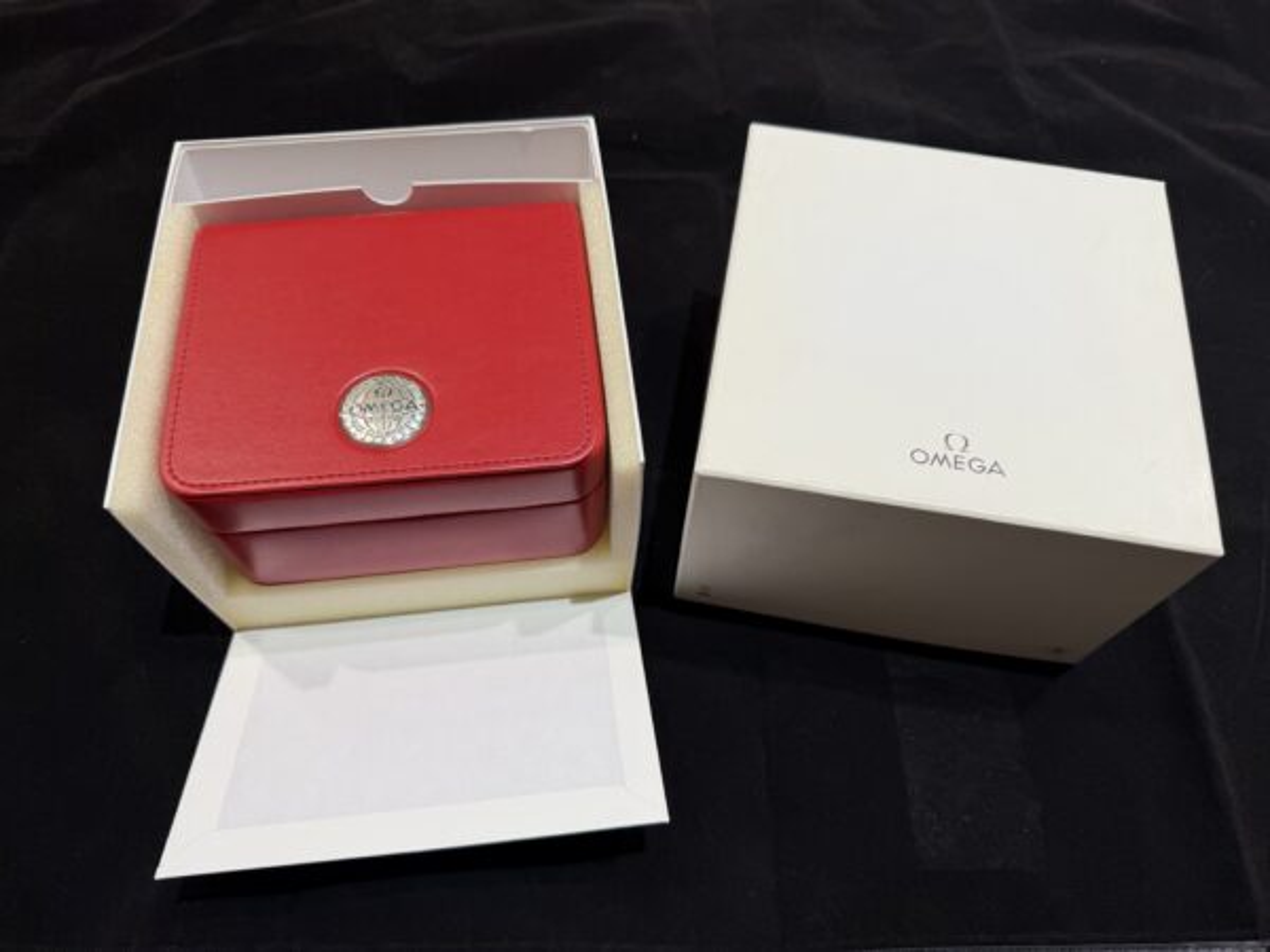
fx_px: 881
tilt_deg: -60.4
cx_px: 635
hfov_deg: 71.6
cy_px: 476
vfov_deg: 56.8
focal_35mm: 24
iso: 100
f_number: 1.78
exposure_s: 1/120
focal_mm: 6.76
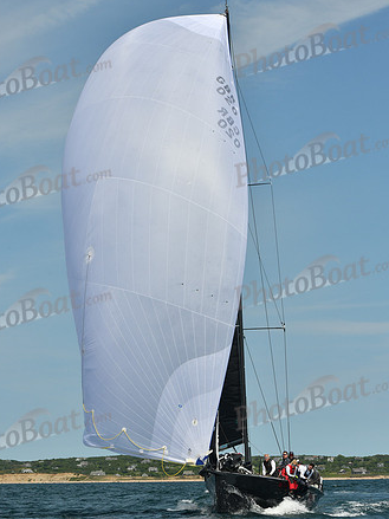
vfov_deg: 22.0
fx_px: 1334
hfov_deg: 16.6
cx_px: 173
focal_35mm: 89
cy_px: 235
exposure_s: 1/1250
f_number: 11
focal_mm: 70
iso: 320
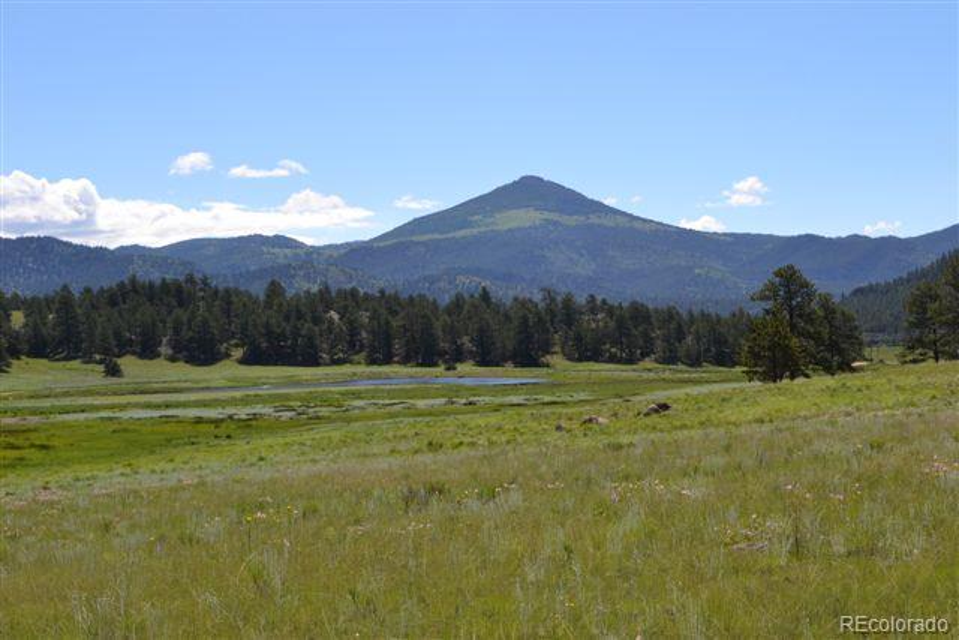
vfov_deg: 19.7
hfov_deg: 29.2
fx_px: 1838
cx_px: 480
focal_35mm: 69
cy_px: 320
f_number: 8
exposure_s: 1/250
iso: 100
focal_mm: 46
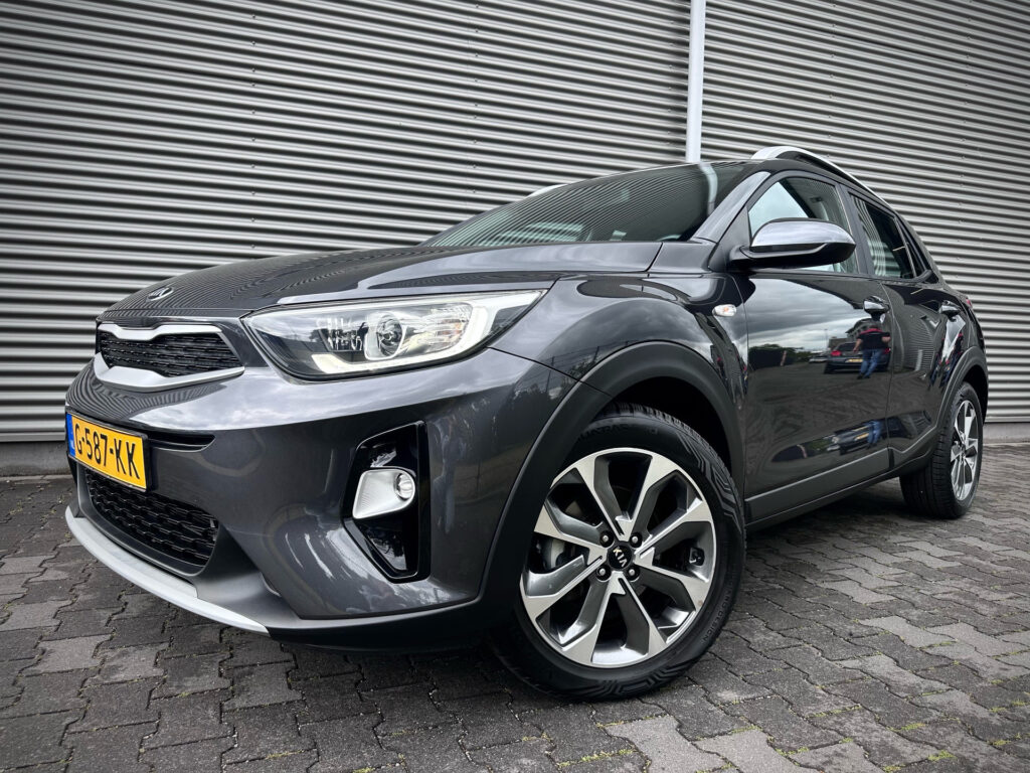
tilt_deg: -3.0
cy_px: 386
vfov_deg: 56.8
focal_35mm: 24
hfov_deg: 71.6
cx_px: 515
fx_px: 714
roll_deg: -0.9
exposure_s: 1/390
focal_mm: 6.86
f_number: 1.78
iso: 80
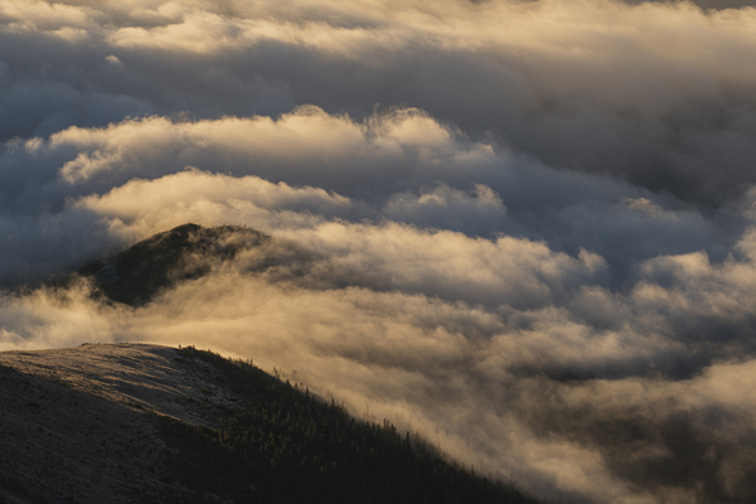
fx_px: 3150
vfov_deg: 9.1
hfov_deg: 13.7
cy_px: 252
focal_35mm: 150
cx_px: 378
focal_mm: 100
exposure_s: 1/500
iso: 100
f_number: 5.6
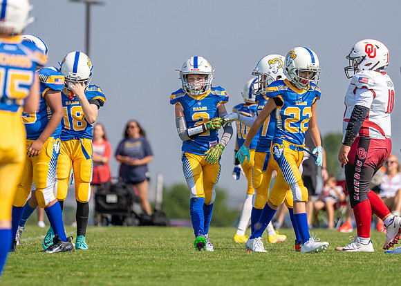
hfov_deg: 5.8
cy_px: 134
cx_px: 213
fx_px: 3962
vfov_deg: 4.1
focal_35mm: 348
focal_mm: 200
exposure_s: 1/4000
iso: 160
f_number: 2.8
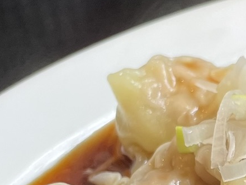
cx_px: 298
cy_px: 214
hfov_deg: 15.7
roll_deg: +3.3
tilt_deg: -39.3
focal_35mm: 121
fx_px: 860
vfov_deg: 12.0
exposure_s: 1/100
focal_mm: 4.2
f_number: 1.6
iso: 50
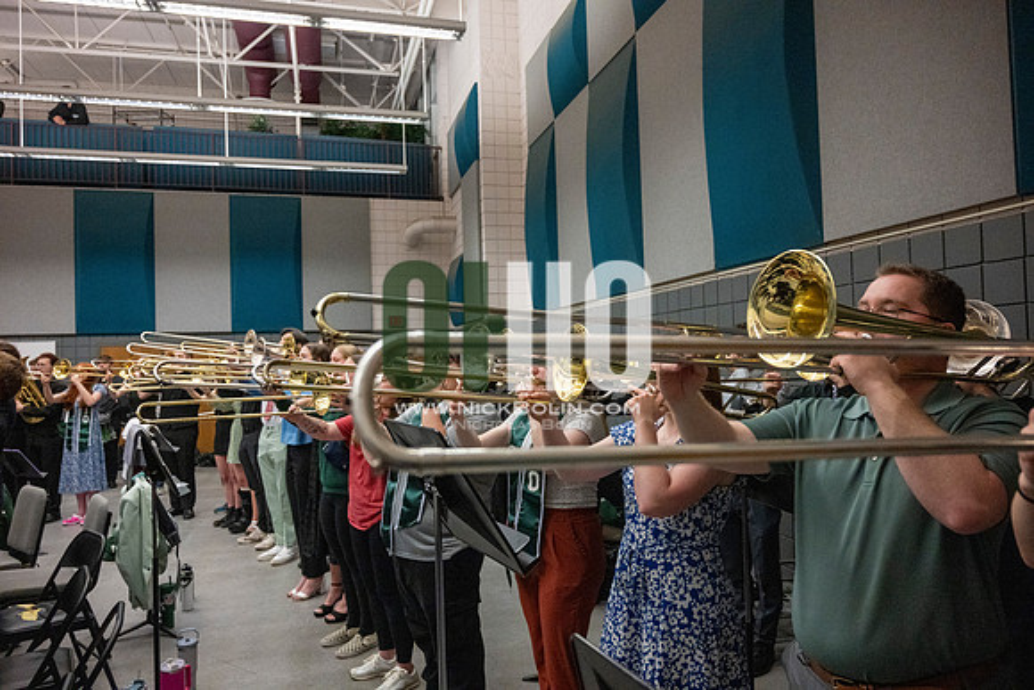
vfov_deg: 53.2
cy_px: 345
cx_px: 517
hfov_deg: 73.7
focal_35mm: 24
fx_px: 689
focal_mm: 24
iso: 10000
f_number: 4
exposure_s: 1/500
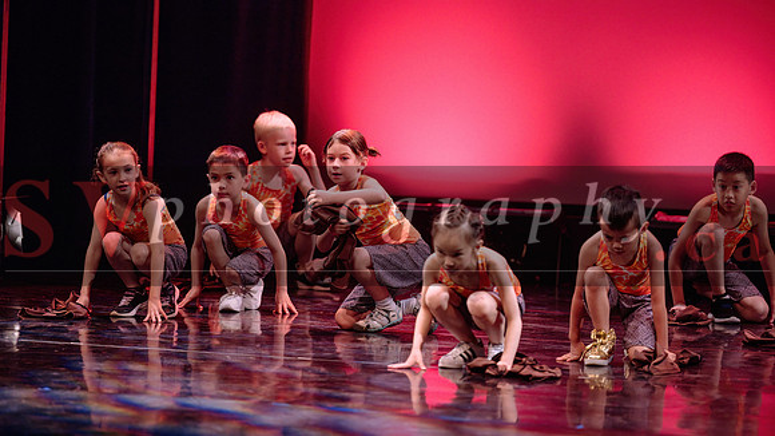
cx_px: 366
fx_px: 4086
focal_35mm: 199
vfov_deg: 6.1
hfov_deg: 10.8
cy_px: 165
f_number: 2.8
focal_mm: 180
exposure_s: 1/320
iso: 1600
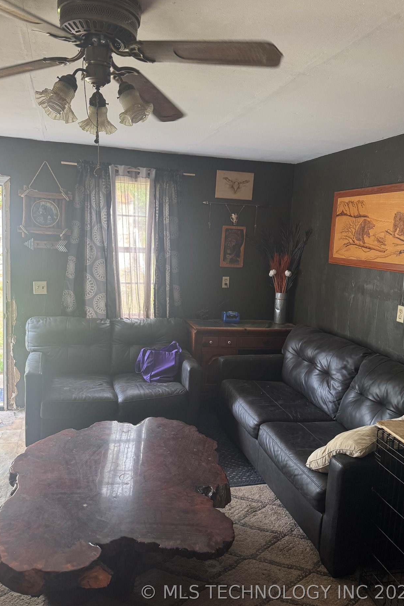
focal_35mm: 26
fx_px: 438
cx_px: 187
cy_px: 291
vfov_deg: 69.4
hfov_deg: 49.5
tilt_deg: -6.6
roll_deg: -2.2
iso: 250
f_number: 1.78
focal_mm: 6.76
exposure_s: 1/60
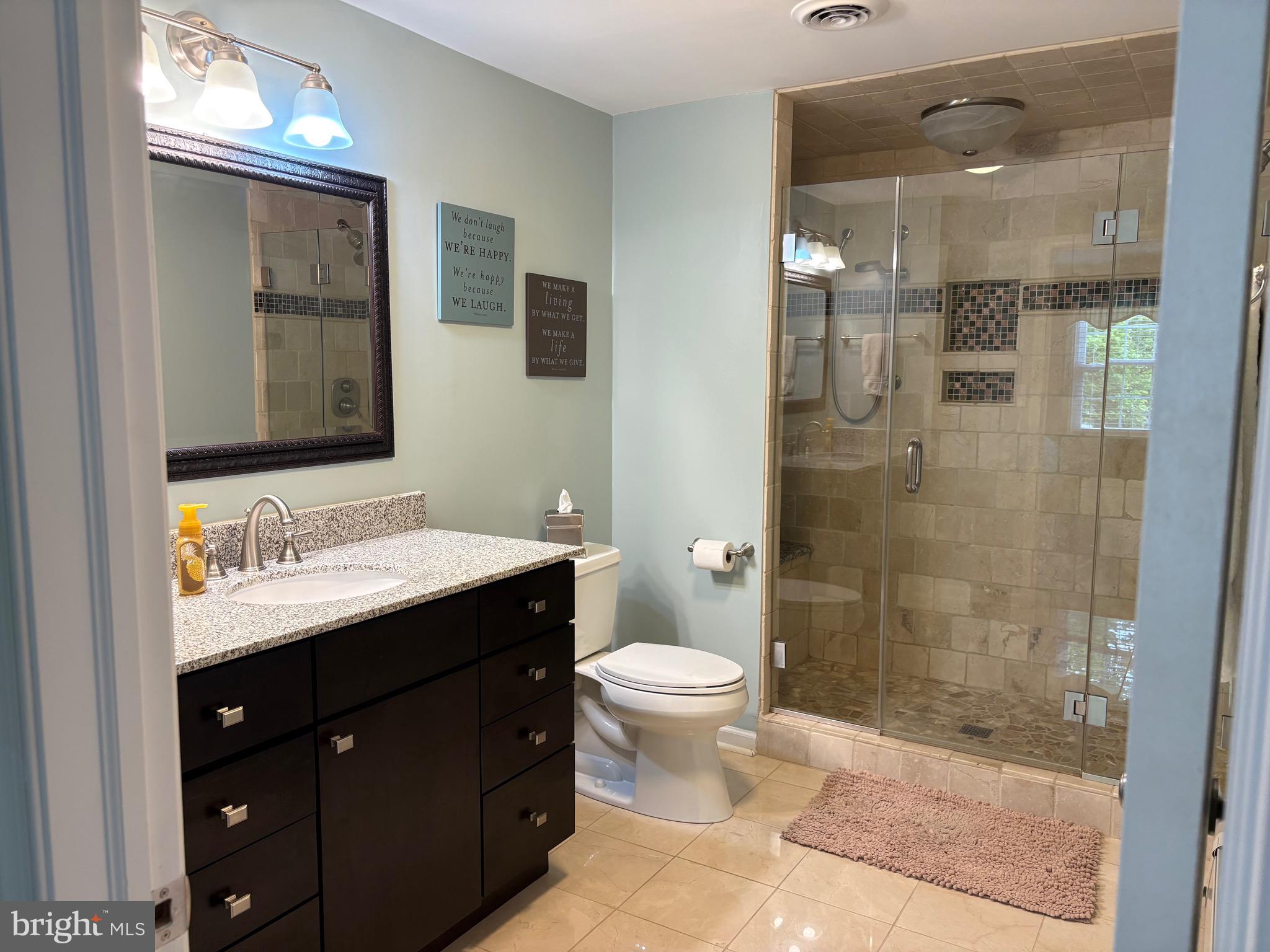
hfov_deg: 67.3
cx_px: 635
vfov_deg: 53.1
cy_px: 476
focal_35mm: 26
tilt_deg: -6.3
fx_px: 954
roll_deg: -0.3
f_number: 1.6
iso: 100
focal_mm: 5.96
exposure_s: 1/60
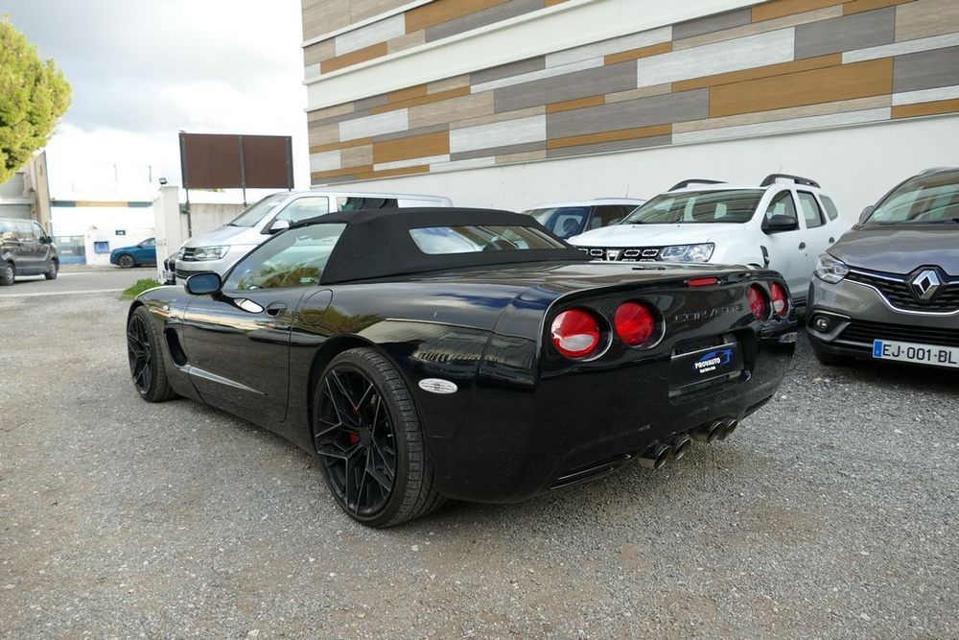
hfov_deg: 71.5
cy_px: 320
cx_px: 480
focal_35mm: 25
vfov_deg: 51.3
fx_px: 666
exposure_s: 1/250
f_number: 2.8
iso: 125
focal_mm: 9.12
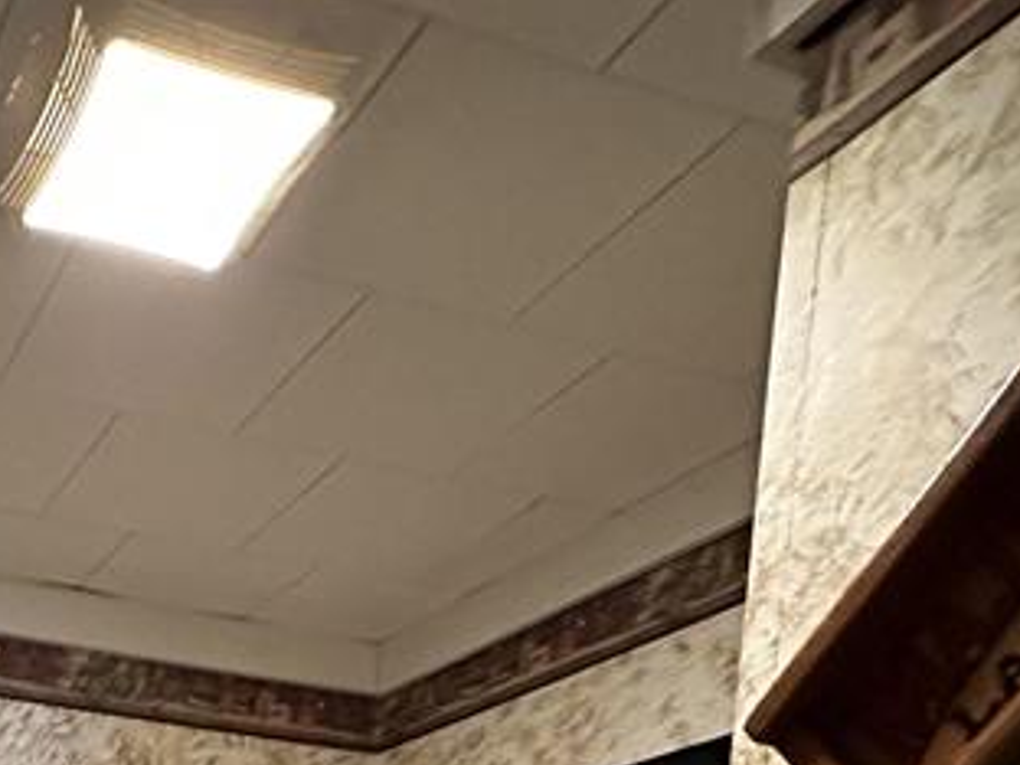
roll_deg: -2.9
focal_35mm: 46
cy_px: 1252
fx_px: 1355
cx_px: 10
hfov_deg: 37.1
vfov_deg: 23.0
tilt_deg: -6.3
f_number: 2.2
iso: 1000
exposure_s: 1/60
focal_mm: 2.22
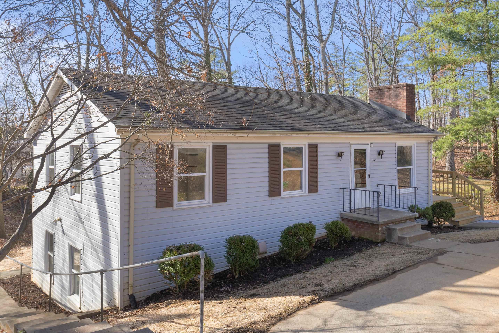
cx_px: 248
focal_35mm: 31
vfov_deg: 42.0
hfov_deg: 59.9
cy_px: 167
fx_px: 433
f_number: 6.3
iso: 100
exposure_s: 1/100
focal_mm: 19.5
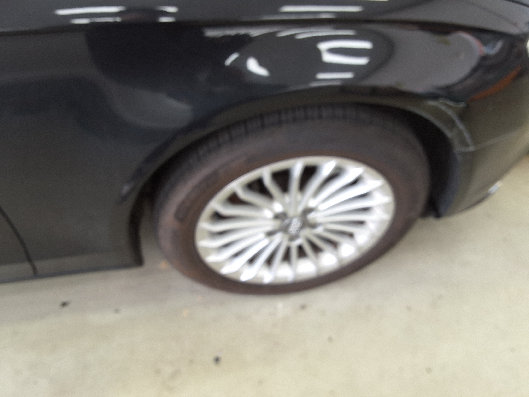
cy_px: 198
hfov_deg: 63.4
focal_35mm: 28
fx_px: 428
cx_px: 264
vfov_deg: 49.7
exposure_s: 1/40
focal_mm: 2.91
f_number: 1.9
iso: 50
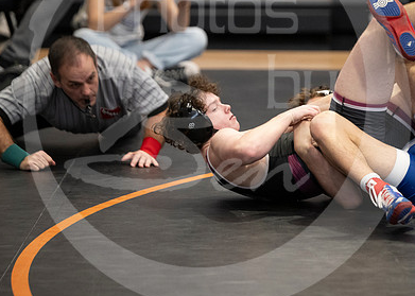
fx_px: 3299
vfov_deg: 5.1
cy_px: 118
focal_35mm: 280
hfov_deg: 7.2
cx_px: 243
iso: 3200
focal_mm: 170
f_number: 2.8
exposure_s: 1/1000
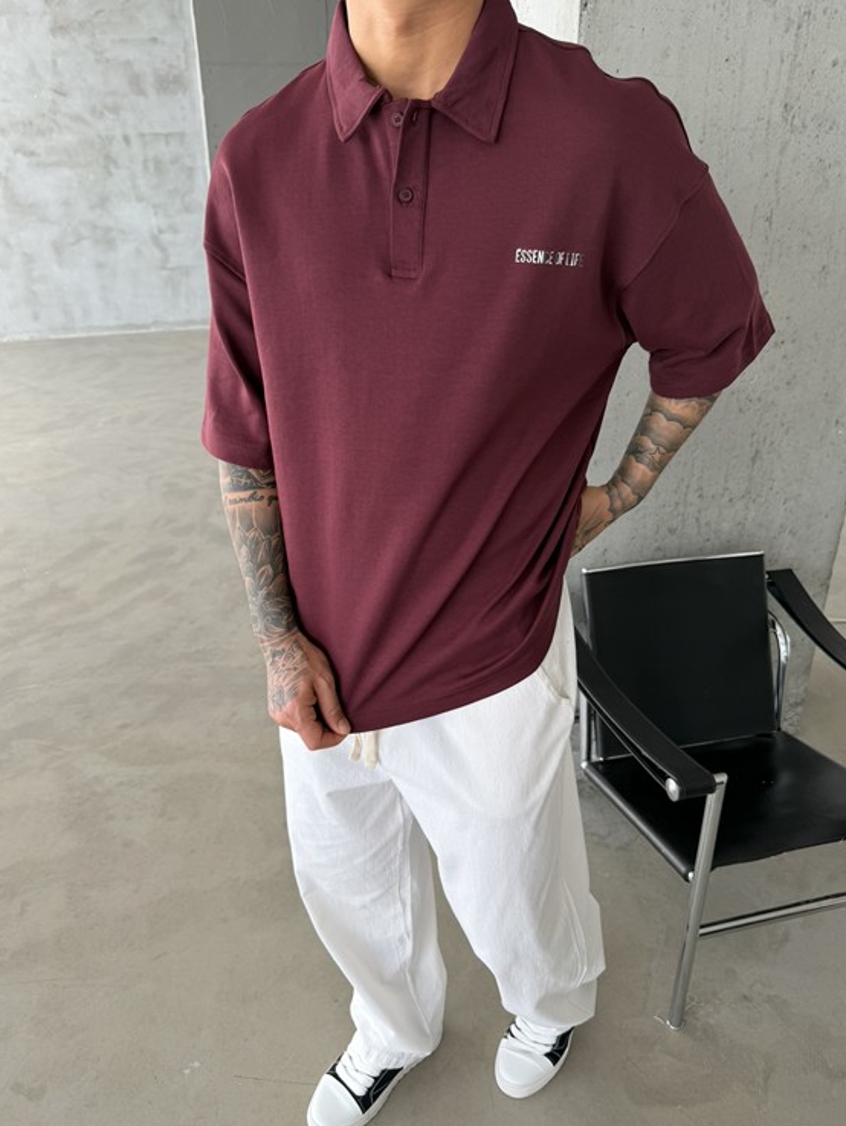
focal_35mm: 26
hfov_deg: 53.1
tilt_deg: -26.0
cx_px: 428
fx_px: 847
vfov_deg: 67.3
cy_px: 561
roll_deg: +1.1
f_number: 1.78
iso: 64
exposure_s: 1/145
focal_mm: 6.76
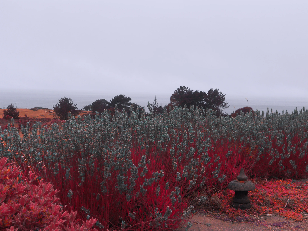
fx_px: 427
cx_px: 151
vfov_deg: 30.3
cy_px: 119
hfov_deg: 39.7
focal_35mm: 48
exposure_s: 1/250
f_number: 4.3
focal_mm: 8.2
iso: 80
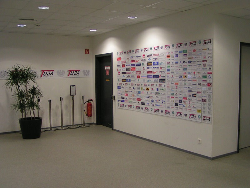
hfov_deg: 49.0
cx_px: 125
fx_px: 274
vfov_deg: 37.7
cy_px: 94
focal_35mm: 38
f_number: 2.8
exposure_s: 1/40
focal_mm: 5.8
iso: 100
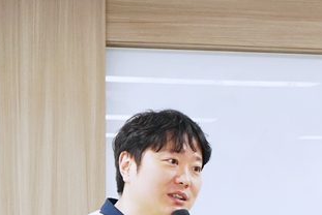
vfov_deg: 7.5
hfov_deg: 11.1
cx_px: 341
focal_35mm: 183
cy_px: 262
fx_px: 1638
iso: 400
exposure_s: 1/100
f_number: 5.6
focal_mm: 57
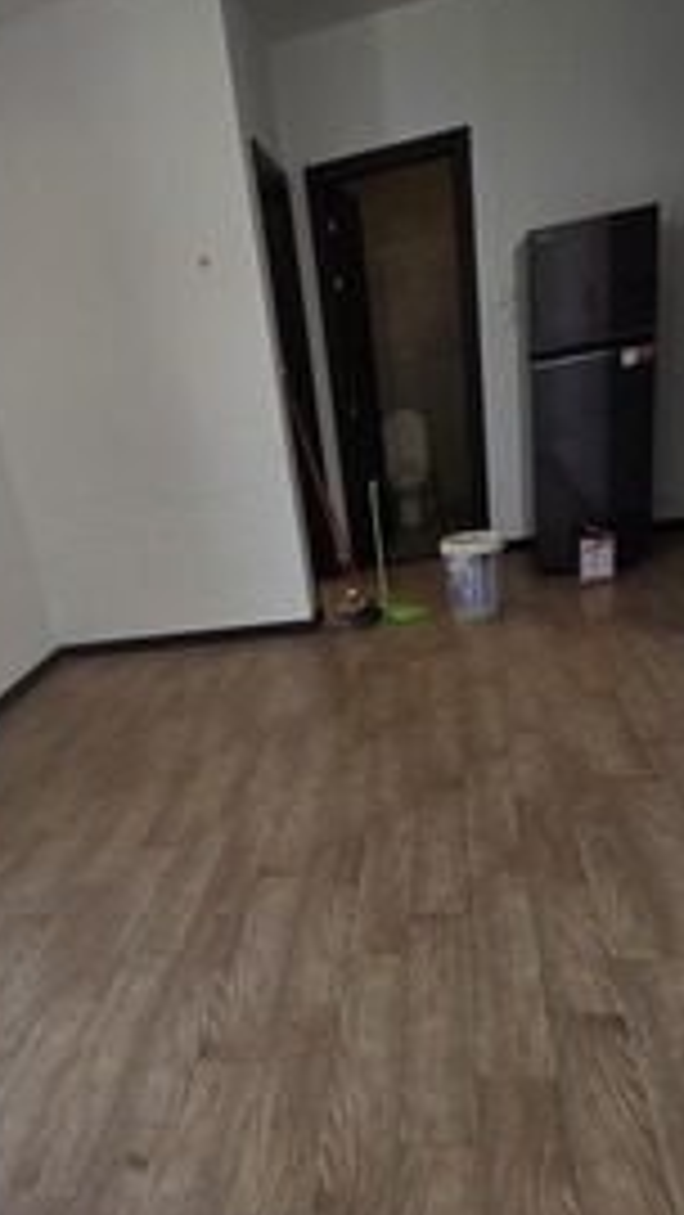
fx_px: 773
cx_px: 241
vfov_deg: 75.2
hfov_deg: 47.1
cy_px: 749
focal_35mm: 24
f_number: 1.9
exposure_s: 1/120
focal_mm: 2.2
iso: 40
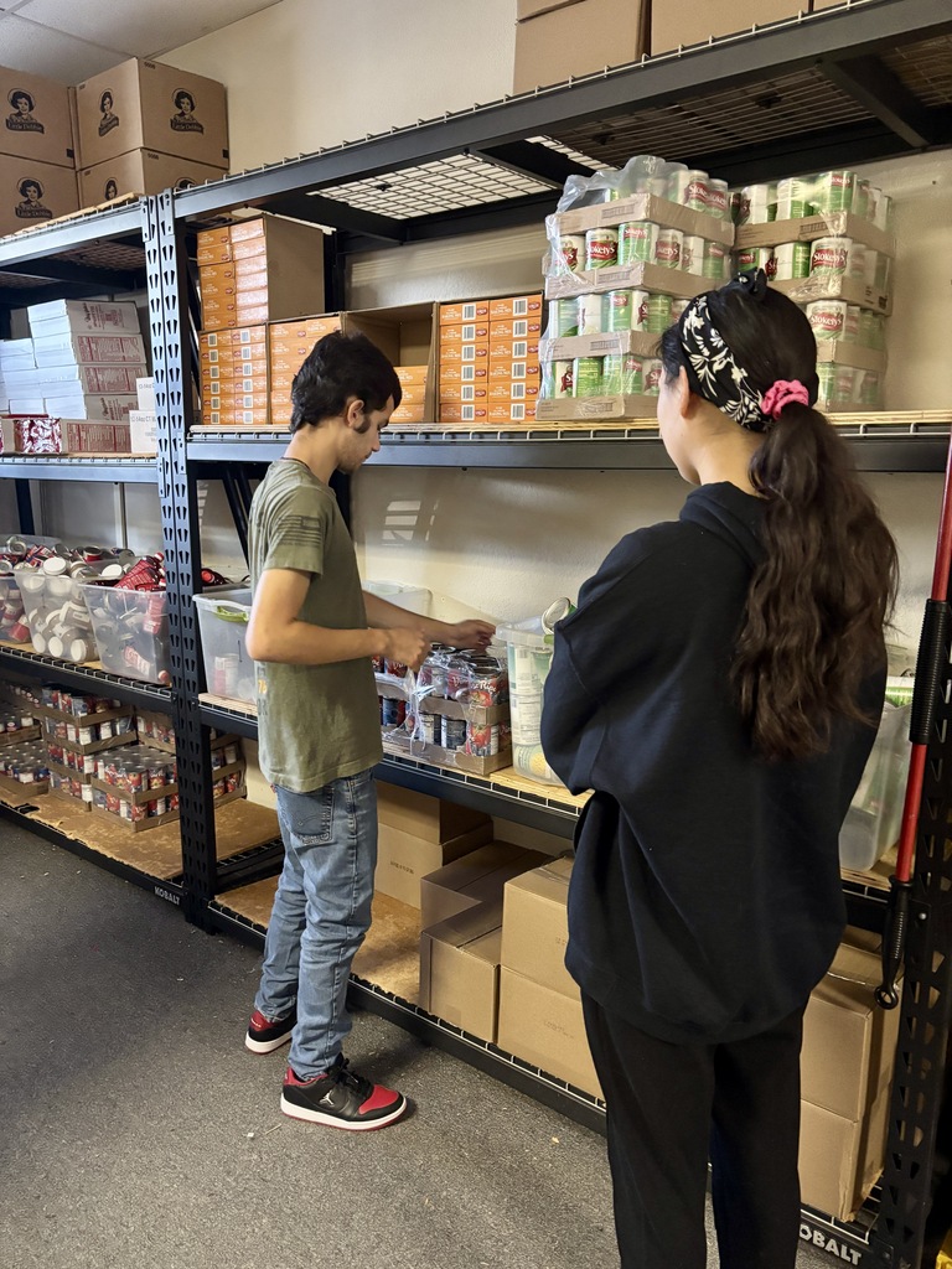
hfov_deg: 53.1
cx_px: 476
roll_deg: -0.3
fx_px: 953
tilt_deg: -11.2
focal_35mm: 26
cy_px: 634
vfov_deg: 67.3
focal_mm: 5.96
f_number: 1.6
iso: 640
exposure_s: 1/30
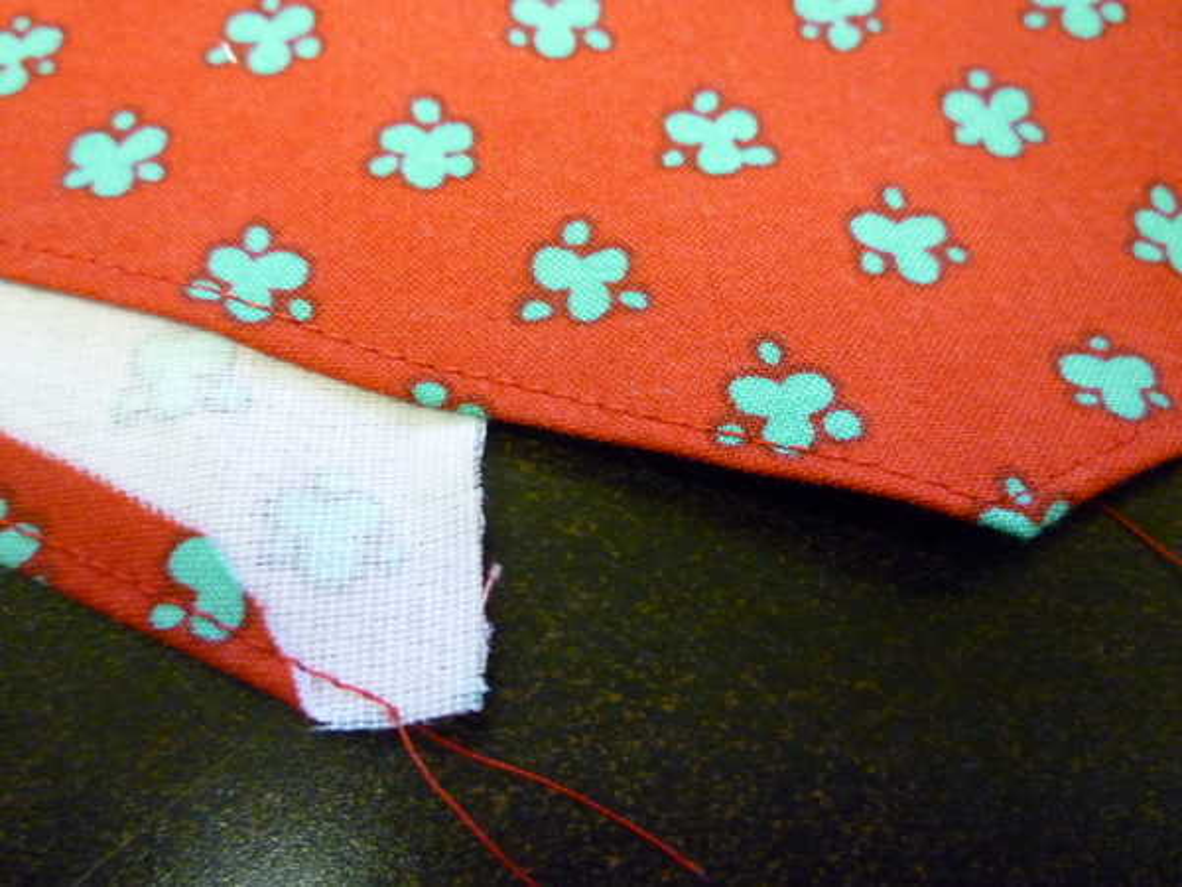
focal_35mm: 29
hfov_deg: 61.7
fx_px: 990
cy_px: 444
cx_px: 591
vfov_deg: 48.2
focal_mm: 5.2
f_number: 3.3
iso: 800
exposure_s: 1/20
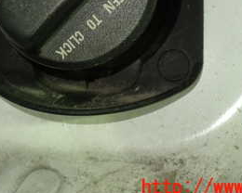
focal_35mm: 72
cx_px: 73
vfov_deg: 20.4
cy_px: -9
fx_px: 516
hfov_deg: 26.2
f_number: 2.4
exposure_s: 1/40
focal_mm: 5.79
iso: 200
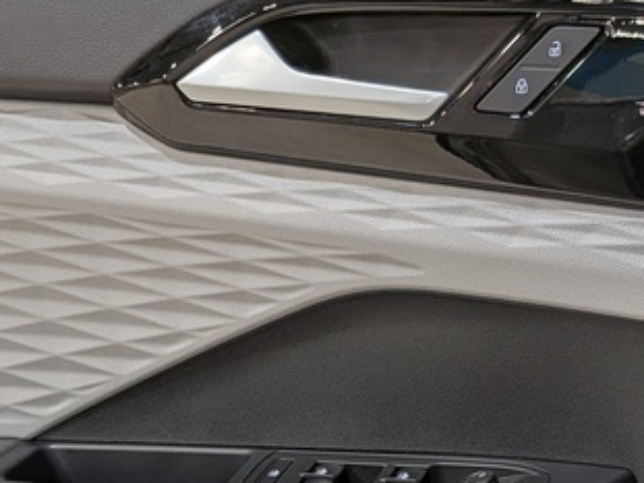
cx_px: 222
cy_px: 553
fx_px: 1469
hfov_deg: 24.6
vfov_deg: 17.9
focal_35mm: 79
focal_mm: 4.53
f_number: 1.7
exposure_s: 1/120
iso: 152
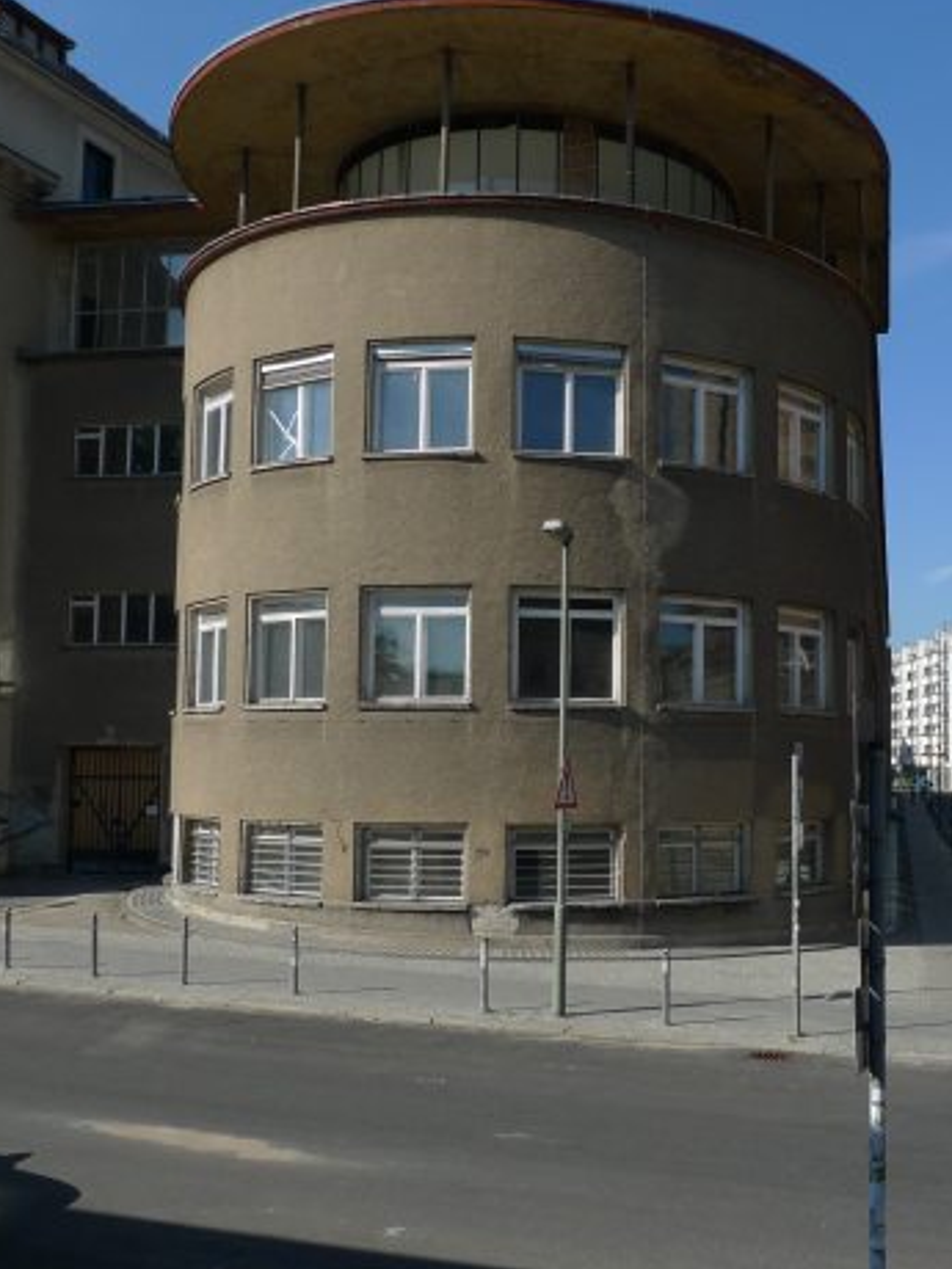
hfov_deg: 39.4
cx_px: 734
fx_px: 1283
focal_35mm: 35
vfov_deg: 52.6
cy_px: 686
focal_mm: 5.1
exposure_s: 1/800
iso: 80
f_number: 4
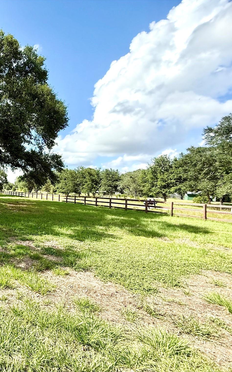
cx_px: -11
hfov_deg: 47.0
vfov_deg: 85.1
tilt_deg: +2.3
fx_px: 202
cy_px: 187
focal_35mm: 20
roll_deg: -2.0
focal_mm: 2.22
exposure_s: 1/1795
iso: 64
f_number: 2.2
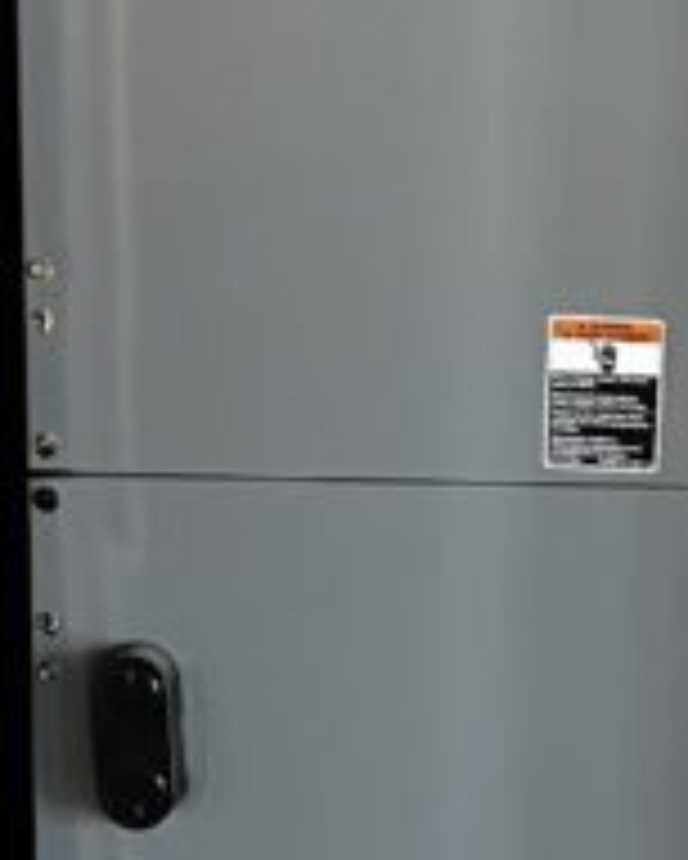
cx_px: 612
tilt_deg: -7.8
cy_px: 576
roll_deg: -1.2
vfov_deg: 14.1
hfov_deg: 11.3
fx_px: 3459
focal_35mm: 136
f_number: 1.5
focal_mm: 5.7
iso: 160
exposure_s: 1/60
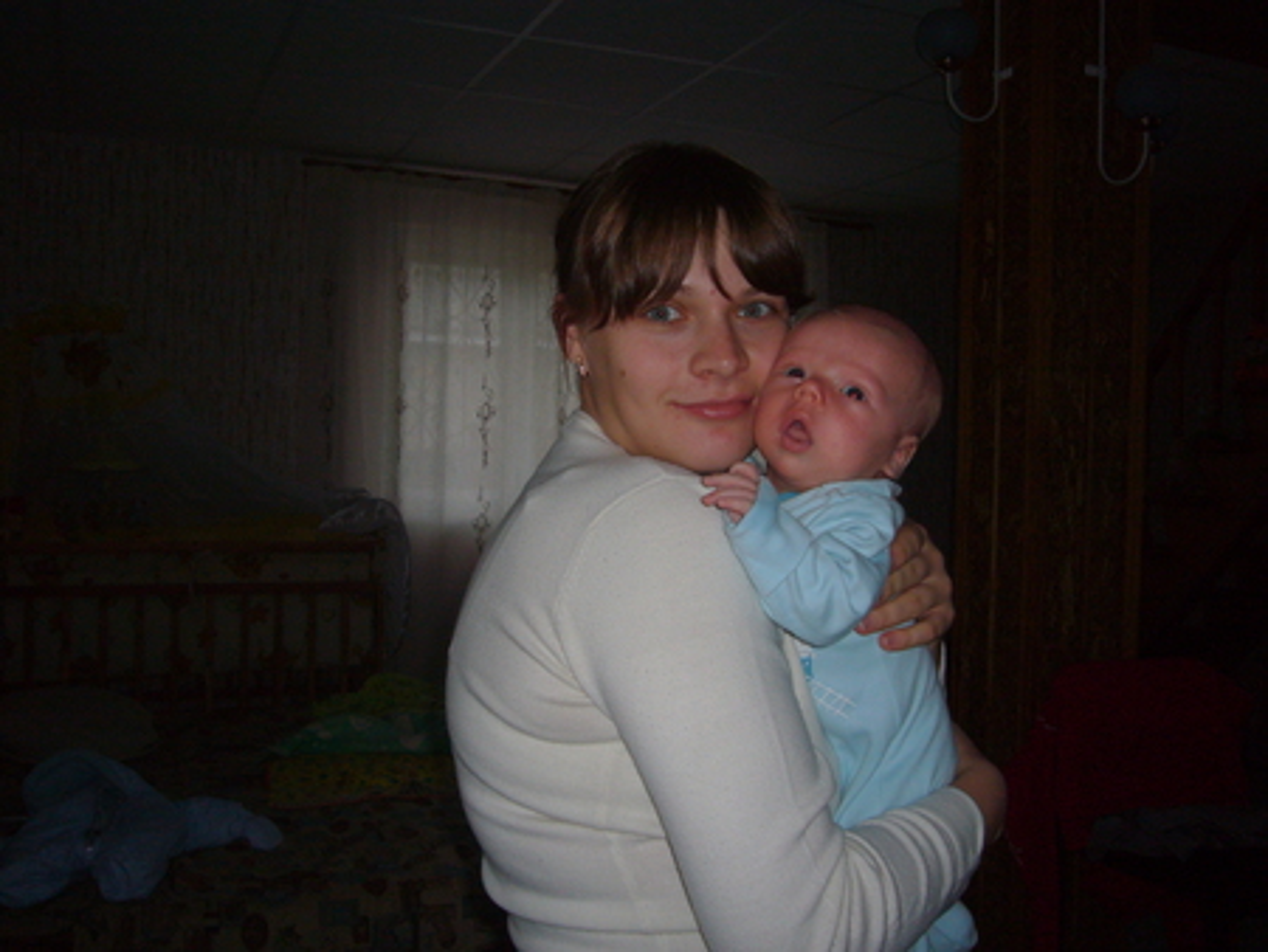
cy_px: 476
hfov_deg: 52.6
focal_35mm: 35
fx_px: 1283
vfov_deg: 40.7
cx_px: 634
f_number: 3
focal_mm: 5.7
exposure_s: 1/30
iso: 100
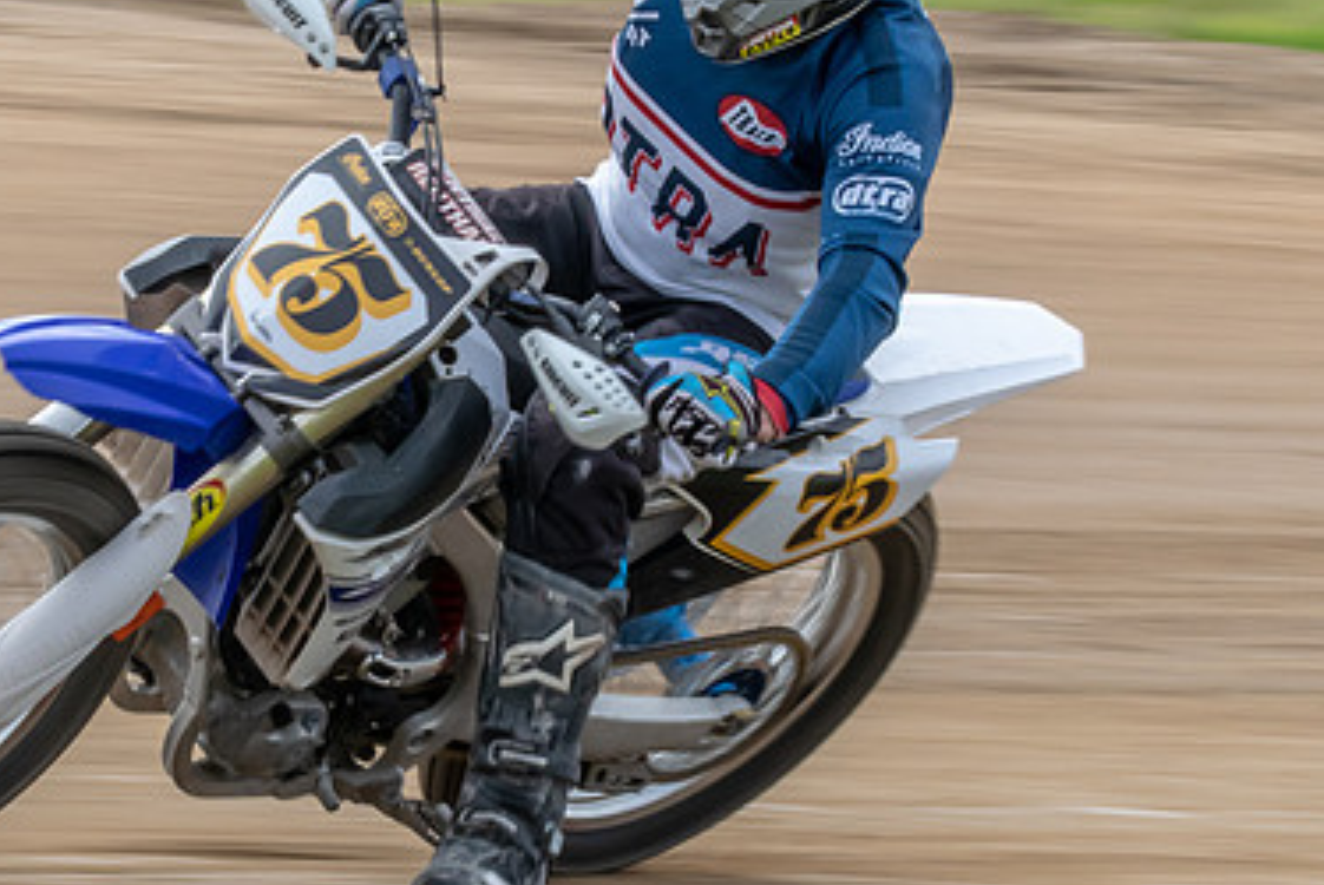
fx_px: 18366
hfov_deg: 4.1
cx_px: 371
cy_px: 267
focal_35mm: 499
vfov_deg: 2.8
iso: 640
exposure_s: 1/100
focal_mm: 150
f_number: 22
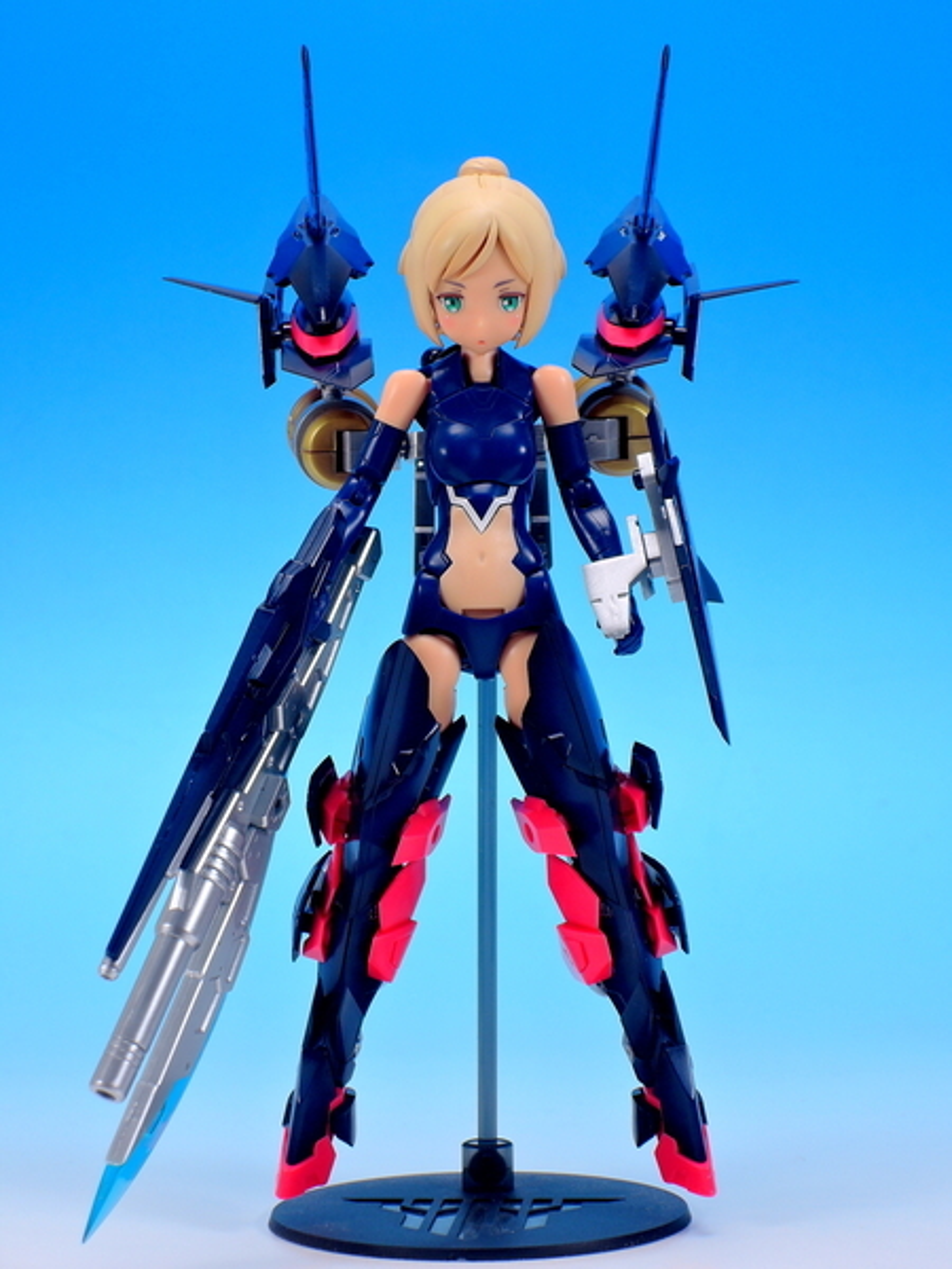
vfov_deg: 18.7
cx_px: 476
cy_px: 634
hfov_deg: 14.1
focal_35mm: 105
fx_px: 3850
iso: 80
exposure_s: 1/2
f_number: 5.2
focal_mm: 22.4
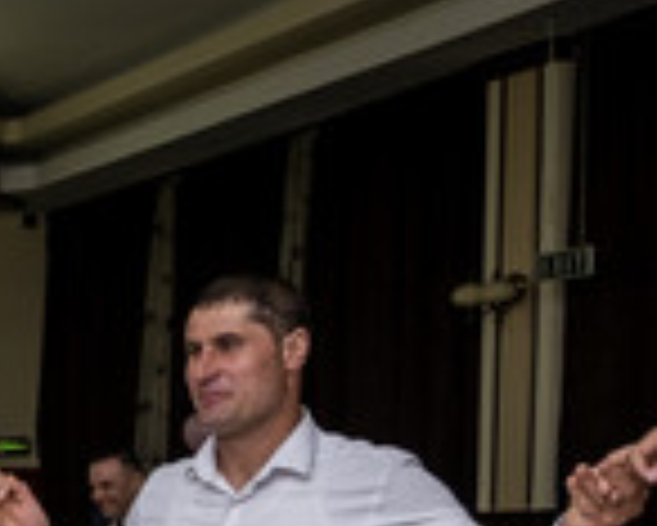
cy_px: 681
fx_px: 1926
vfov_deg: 14.9
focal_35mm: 99
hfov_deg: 15.4
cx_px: -675
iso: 1000
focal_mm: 16
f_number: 2.8
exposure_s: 1/160
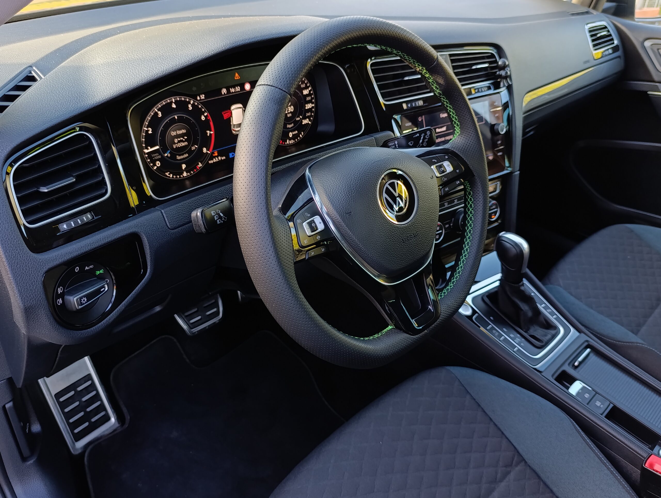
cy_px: 249
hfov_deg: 63.4
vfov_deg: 49.9
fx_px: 535
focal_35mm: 28
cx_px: 330
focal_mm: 6.14
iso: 400
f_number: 1.6
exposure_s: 1/100
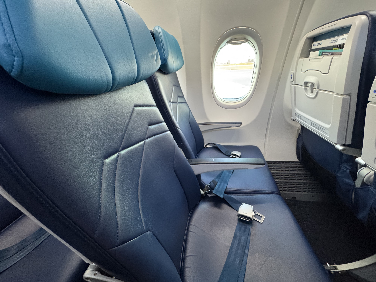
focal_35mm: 14
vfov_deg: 85.7
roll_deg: +3.8
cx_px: 188
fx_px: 152
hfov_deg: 102.1
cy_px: 141
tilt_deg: -26.5
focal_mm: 2.22
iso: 500
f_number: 2.2
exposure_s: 1/56
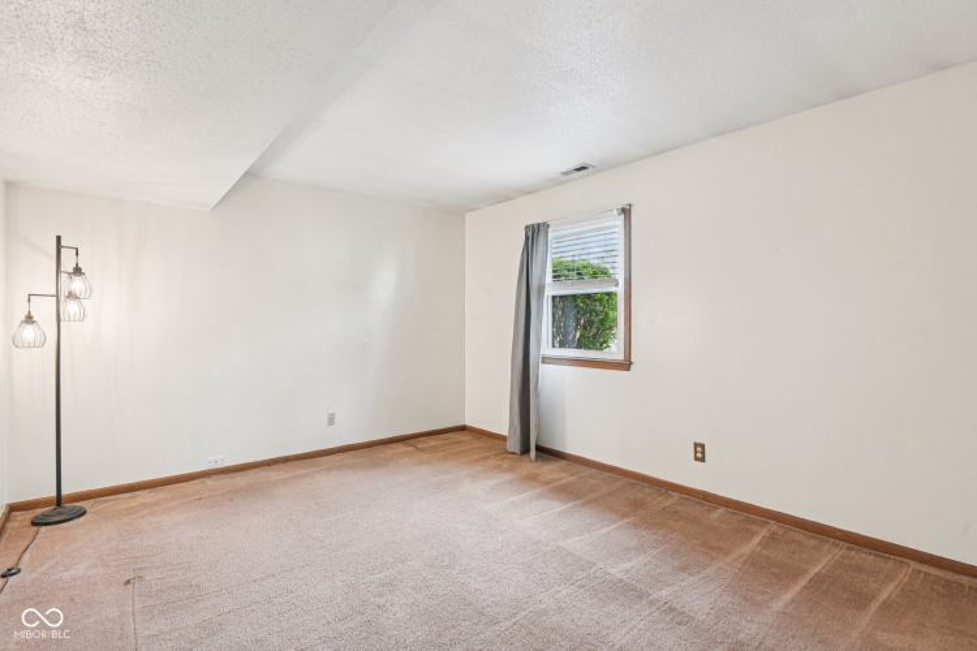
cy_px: 326
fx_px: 434
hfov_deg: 96.7
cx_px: 488
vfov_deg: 73.7
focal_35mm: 16
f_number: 8
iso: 400
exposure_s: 1/8
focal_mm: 16
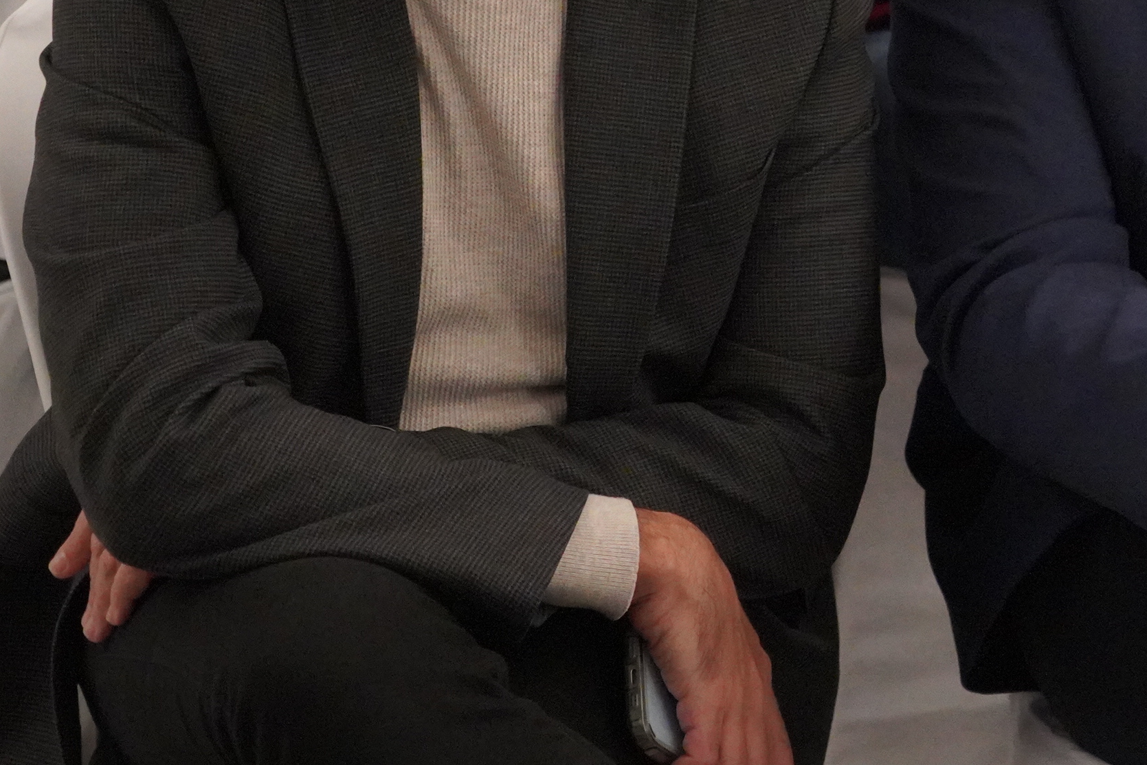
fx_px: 3983
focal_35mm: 125
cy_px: -36
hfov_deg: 15.8
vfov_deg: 10.9
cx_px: 1336
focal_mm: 53
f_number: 4.5
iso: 12800
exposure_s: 1/100
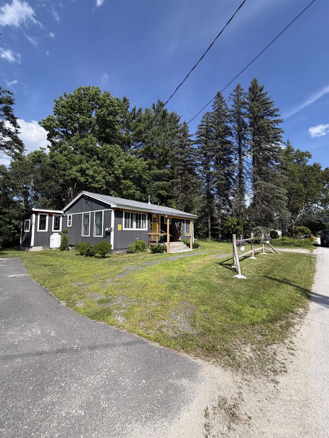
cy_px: 219
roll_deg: -0.1
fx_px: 177
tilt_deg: +4.6
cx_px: 164
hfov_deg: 85.7
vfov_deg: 102.1
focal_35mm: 14
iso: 25
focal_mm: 2.22
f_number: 2.2
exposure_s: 1/770
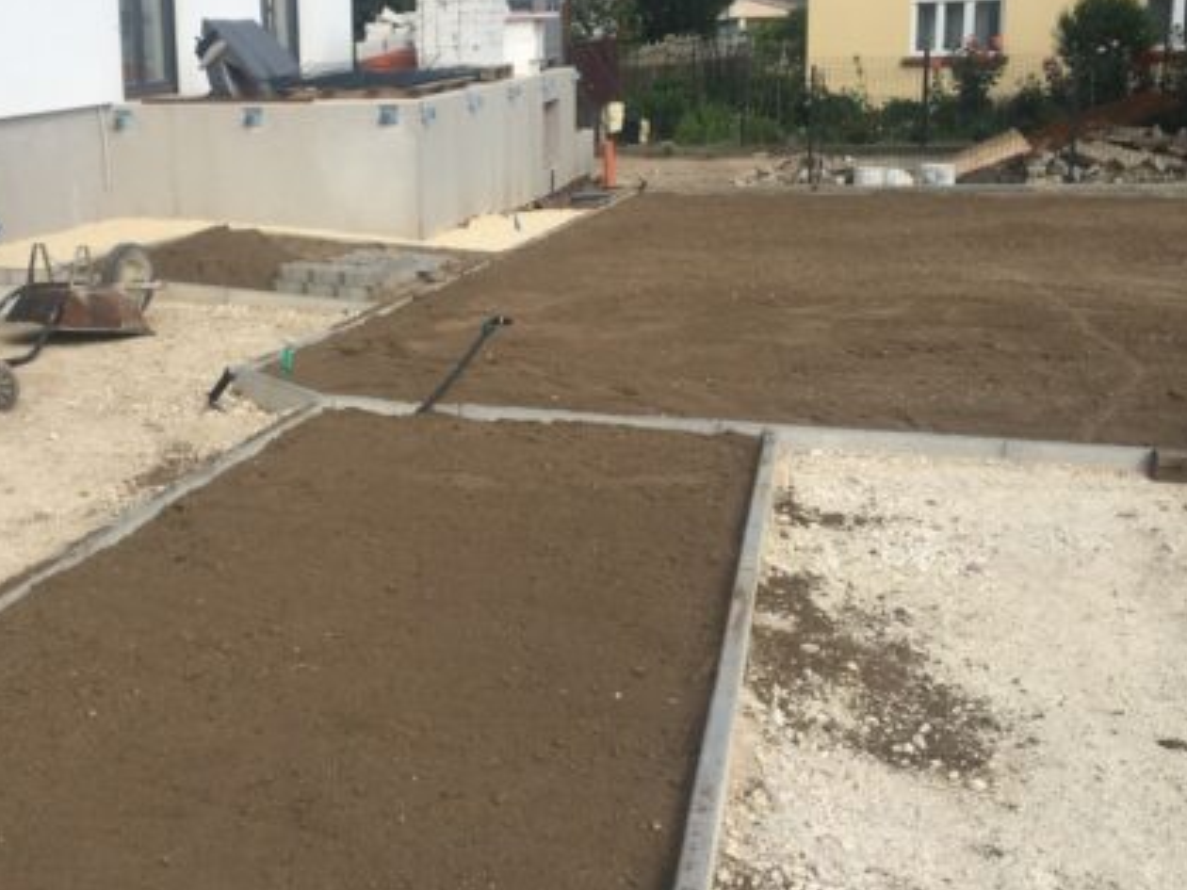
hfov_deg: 35.4
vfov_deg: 27.5
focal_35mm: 53
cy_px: 441
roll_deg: +3.2
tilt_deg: -15.5
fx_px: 1817
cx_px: 300
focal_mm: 4.15
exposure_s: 1/1131
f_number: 2.2
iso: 25
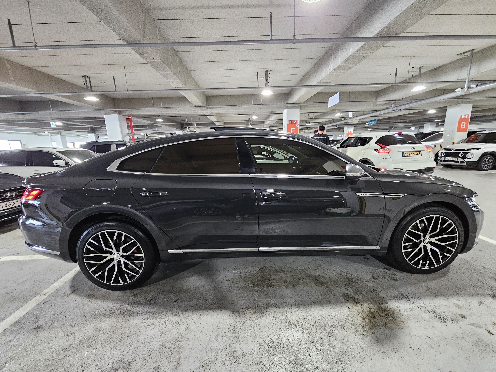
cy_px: 186
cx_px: 248
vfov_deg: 89.9
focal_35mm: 13
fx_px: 186
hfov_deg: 106.2
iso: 500
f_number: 2.2
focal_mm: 2.2
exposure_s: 1/30
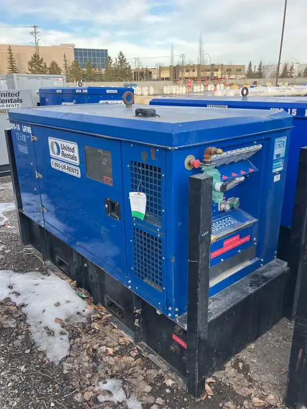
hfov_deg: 49.8
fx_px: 331
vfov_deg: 63.4
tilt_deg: -19.2
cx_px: 154
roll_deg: +1.1
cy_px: 204
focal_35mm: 28
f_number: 1.8
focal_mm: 3.99
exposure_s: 1/209
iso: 25
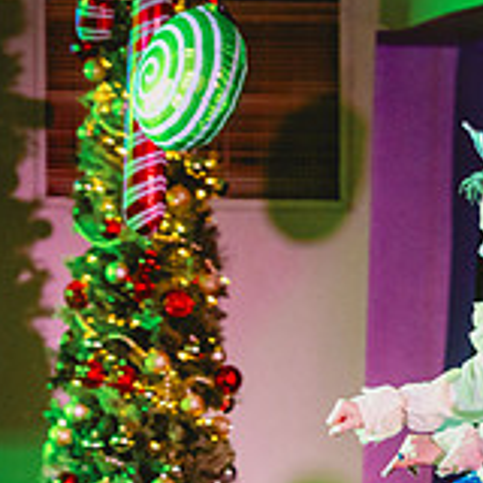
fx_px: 6583
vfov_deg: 4.2
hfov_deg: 4.2
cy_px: 472
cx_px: 854
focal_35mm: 417
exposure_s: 1/320
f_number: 2.8
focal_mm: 135
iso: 2000
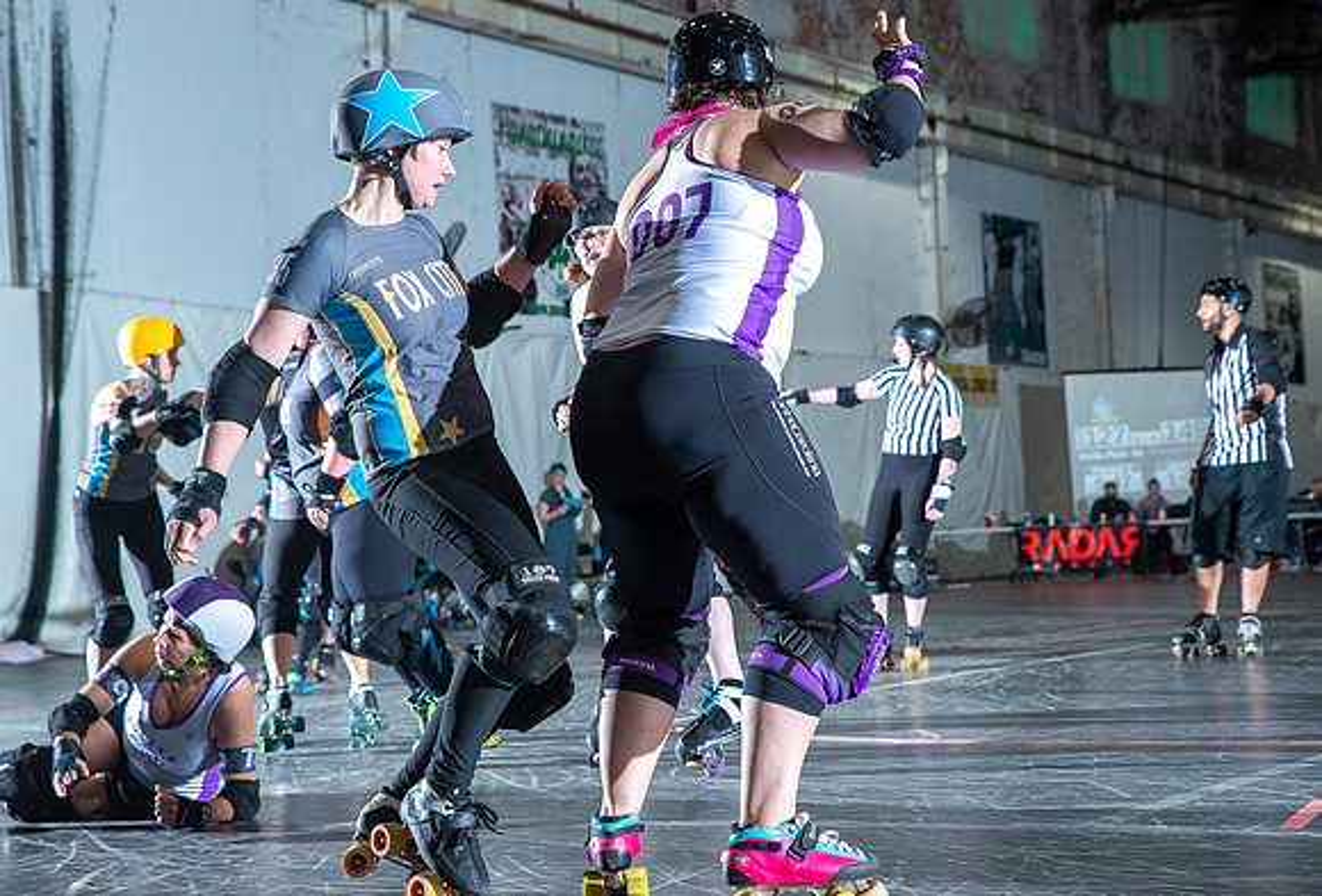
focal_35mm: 75
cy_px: 422
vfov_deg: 18.4
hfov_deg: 26.9
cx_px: 670
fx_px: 2760
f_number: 7.1
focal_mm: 70
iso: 800
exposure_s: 1/160
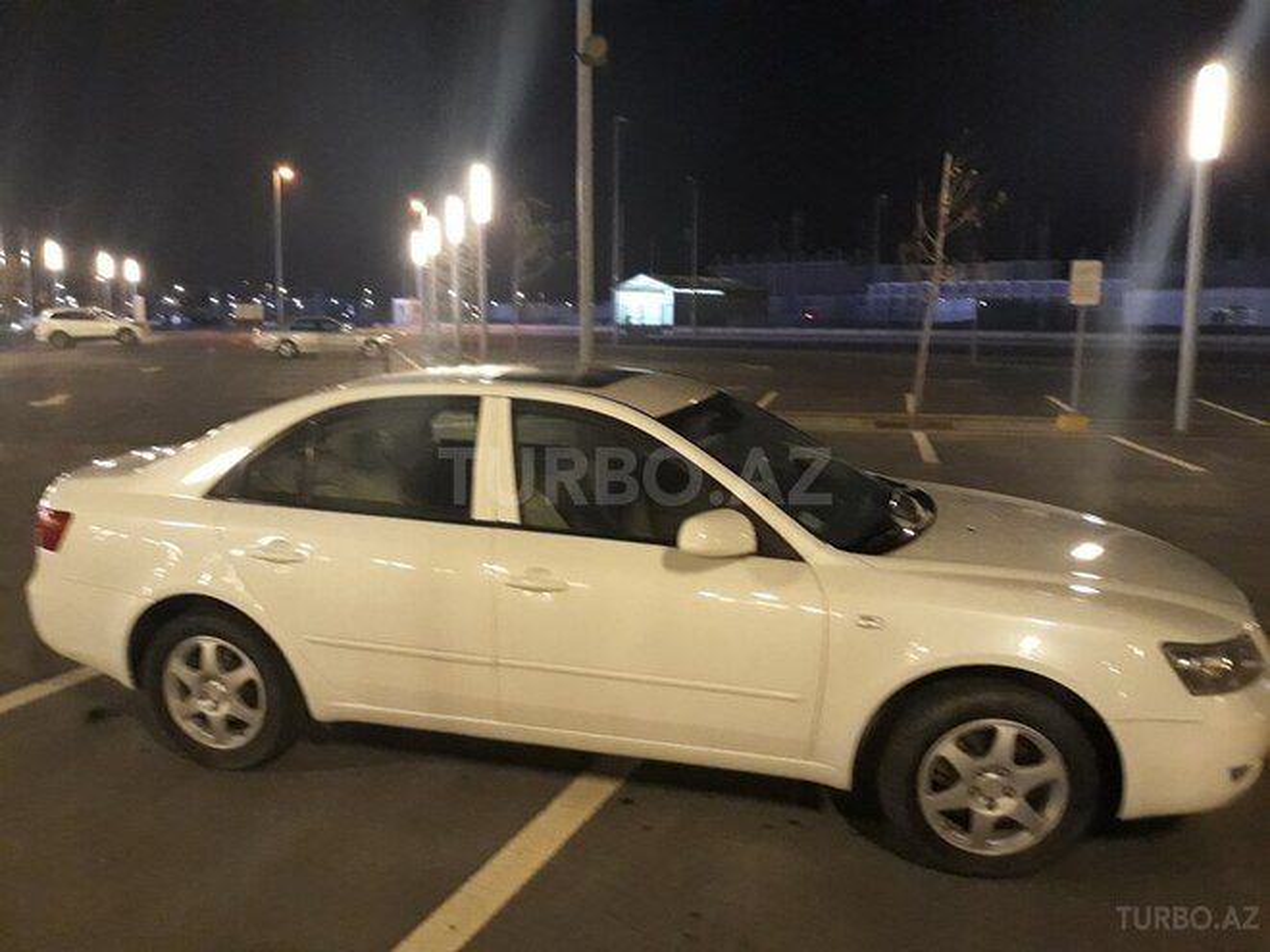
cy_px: 476
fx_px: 991
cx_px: 635
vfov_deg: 51.4
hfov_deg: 65.3
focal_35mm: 27
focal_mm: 3.71
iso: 640
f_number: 1.7
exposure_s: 1/17
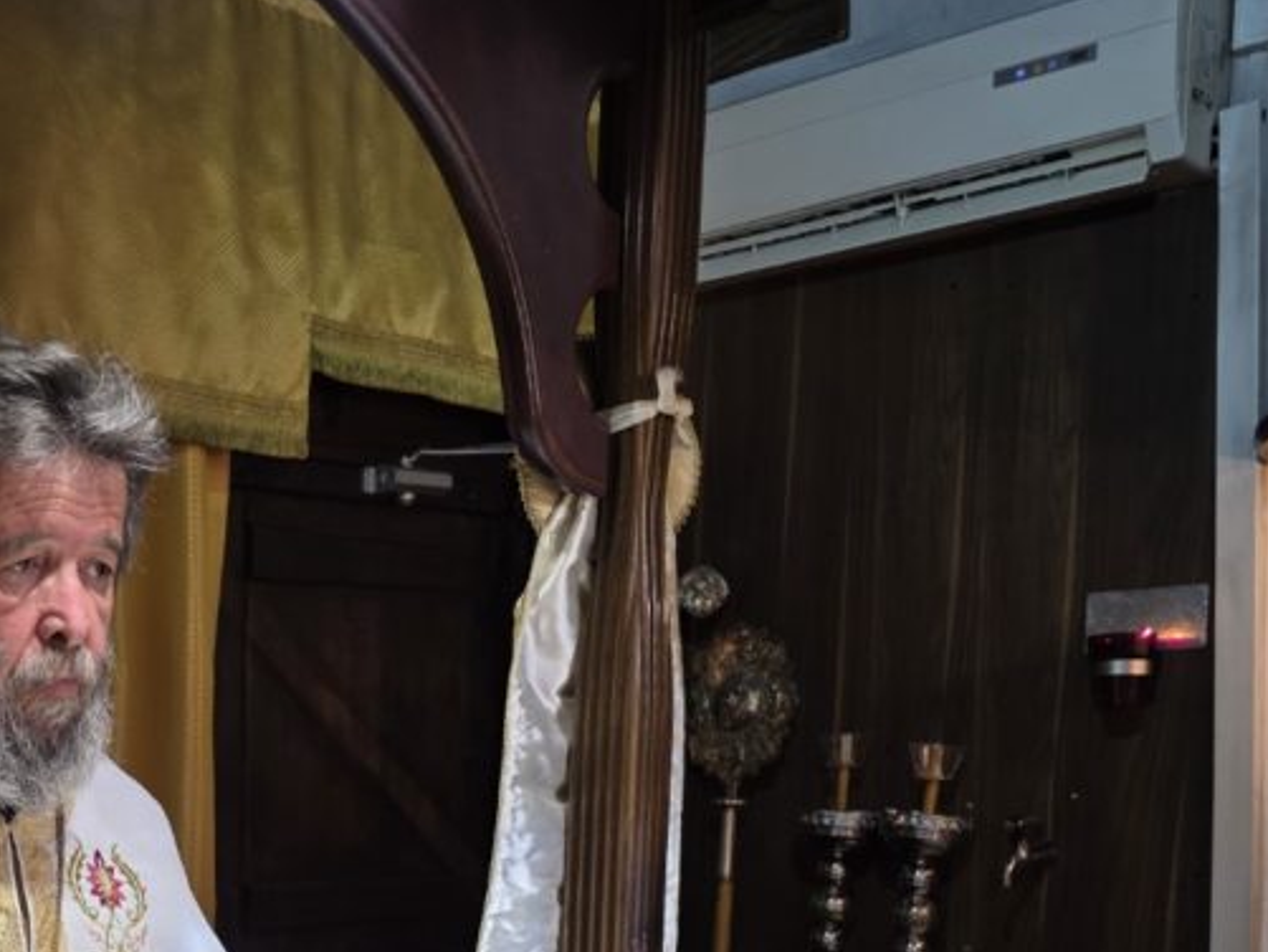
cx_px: 76
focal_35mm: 47
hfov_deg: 37.2
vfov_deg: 29.2
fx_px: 1722
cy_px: 922
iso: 80
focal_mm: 6.3
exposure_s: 1/100
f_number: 1.7
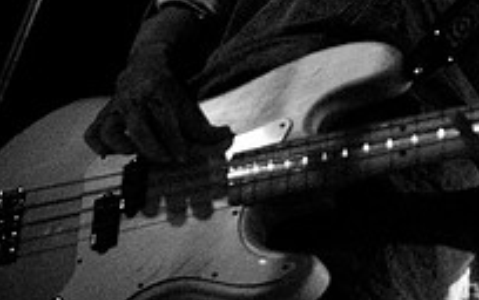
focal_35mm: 130
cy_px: -69
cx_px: 448
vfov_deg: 9.9
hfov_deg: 15.8
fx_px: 1699
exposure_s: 1/30
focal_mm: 30
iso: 1000
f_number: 1.8
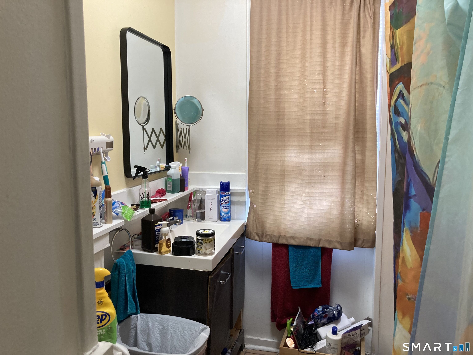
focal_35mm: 28
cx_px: 236
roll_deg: +0.1
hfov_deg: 63.4
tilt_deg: -5.1
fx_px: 383
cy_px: 178
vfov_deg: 49.7
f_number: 1.8
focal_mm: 3.99
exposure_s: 1/60
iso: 100
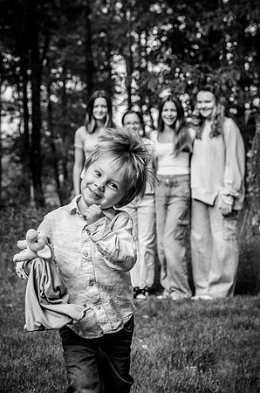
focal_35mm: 137
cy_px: 196
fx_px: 1489
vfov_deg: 15.0
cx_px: 80
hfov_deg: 10.0
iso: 640
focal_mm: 90
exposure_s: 1/500
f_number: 8
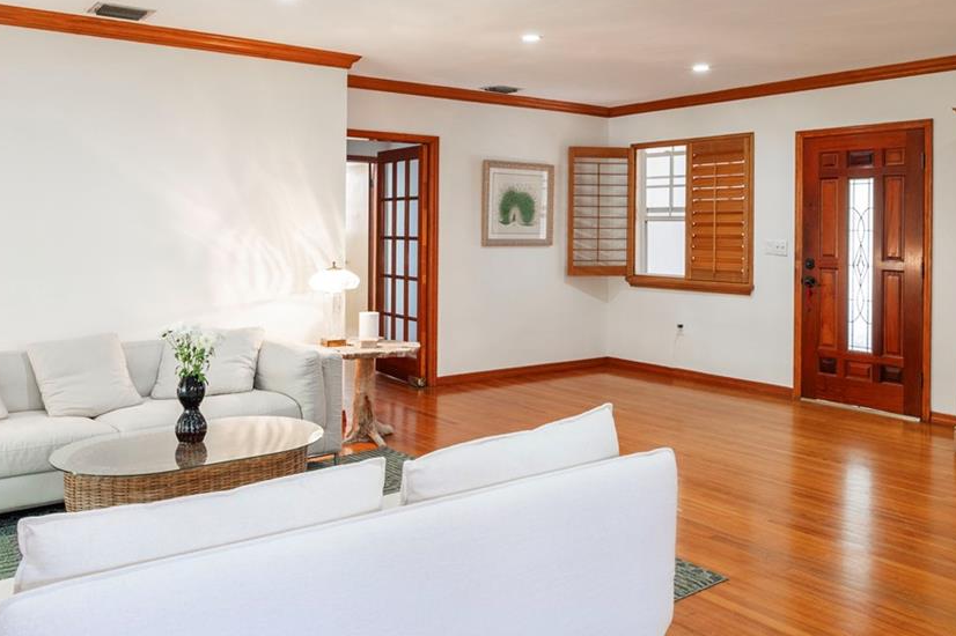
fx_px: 849
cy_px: 235
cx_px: 453
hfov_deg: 58.8
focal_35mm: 32
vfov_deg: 40.8
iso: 200
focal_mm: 11
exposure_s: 1/2
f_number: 8
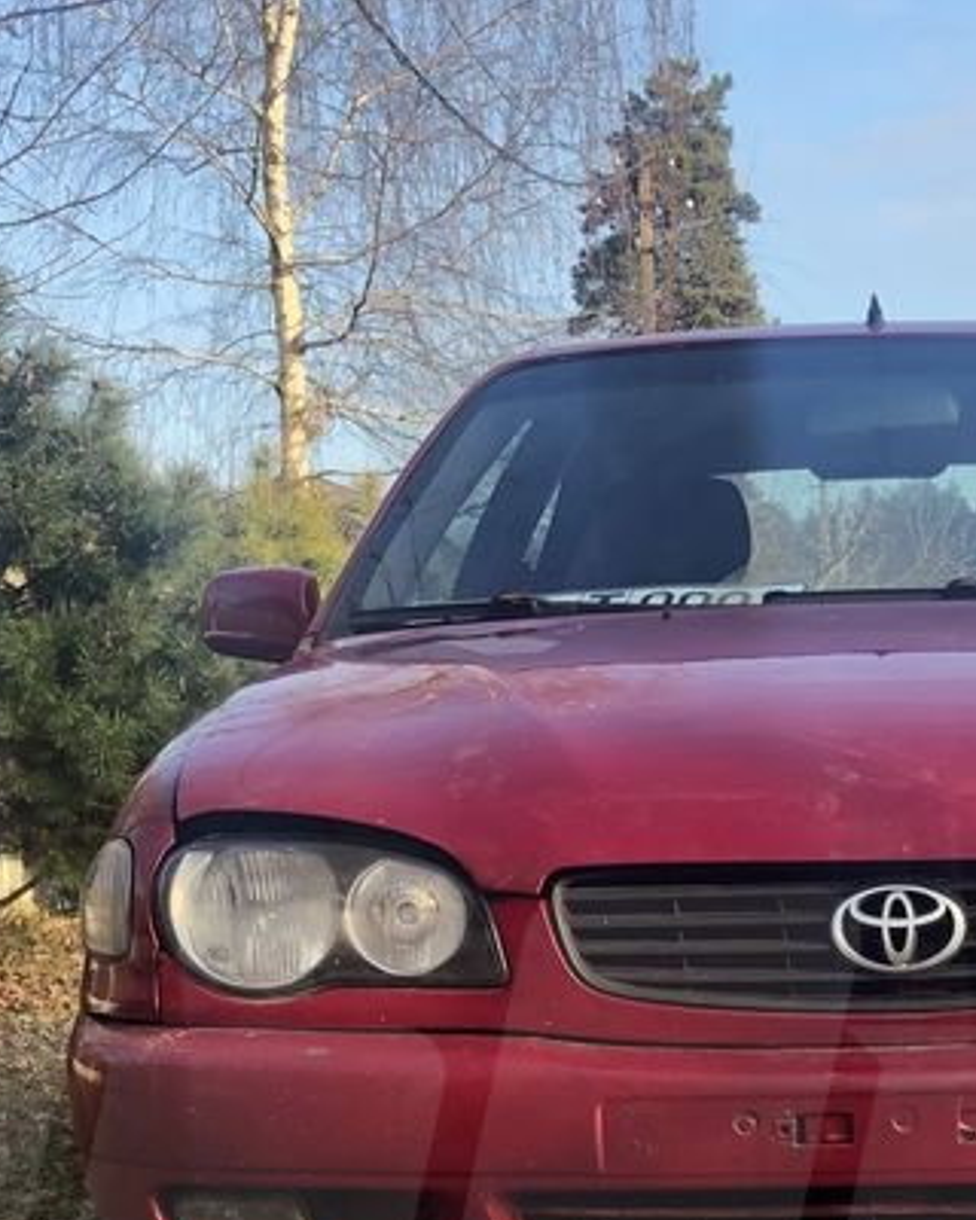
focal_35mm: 82
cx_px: 952
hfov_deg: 18.3
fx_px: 2961
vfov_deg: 22.4
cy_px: 1223
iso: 20
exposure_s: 1/201
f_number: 1.8
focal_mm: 3.99
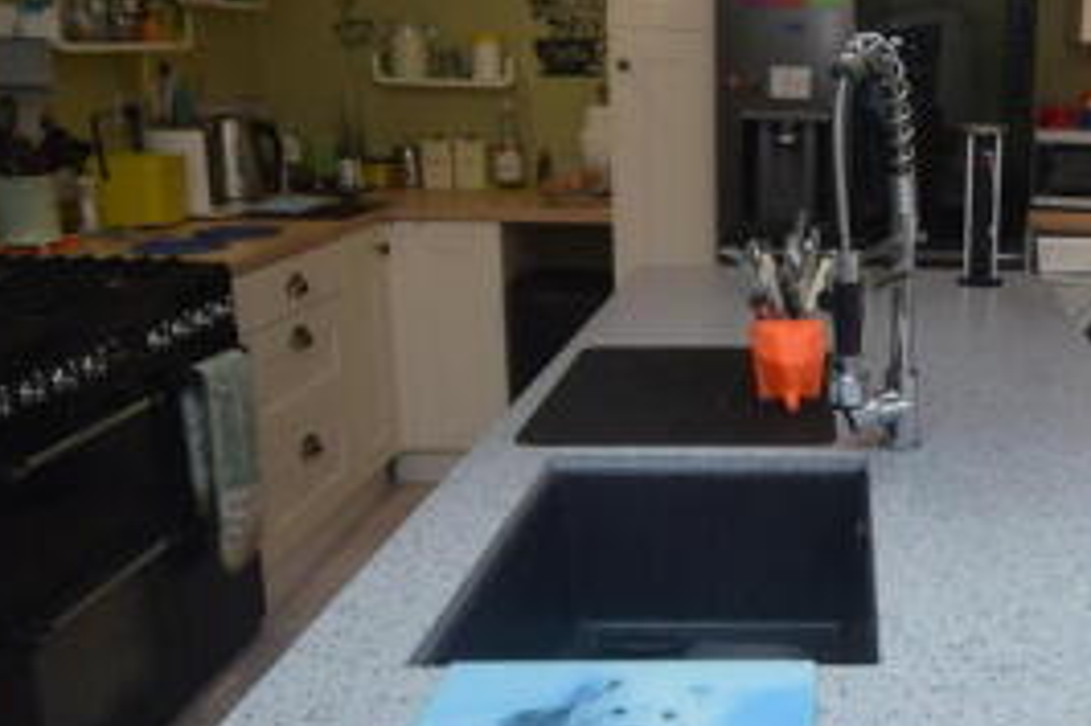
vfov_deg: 35.9
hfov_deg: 48.5
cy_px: 330
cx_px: 896
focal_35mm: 37
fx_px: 1121
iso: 400
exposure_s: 1/100
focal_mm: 10
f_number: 5
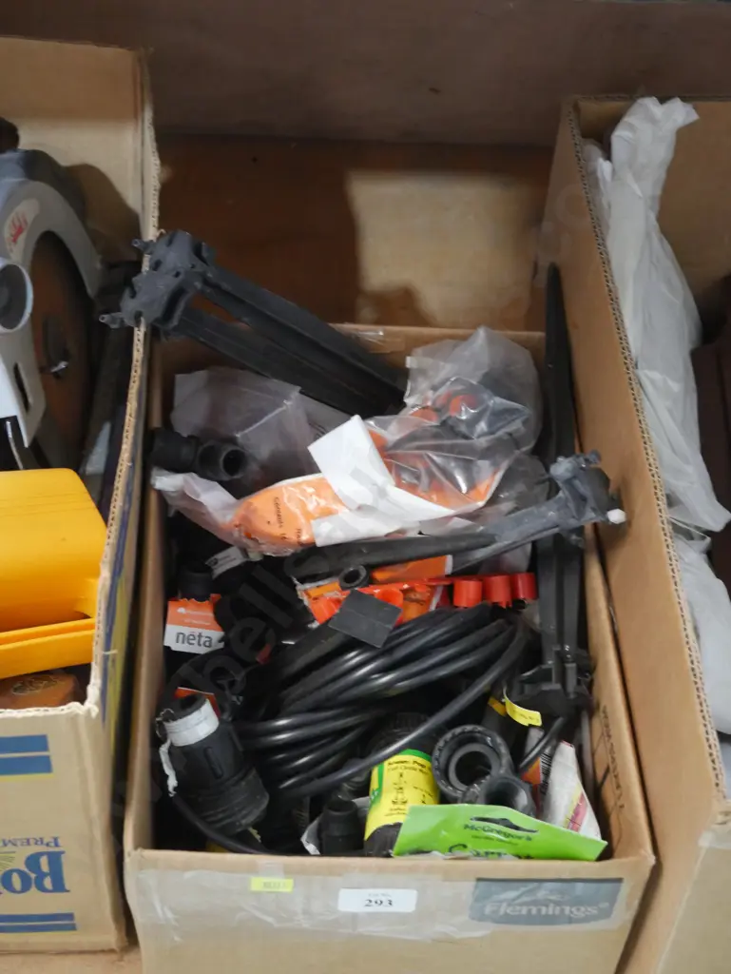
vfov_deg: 31.2
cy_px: 487
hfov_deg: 23.7
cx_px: 366
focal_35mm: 62
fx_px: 1744
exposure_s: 1/25
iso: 3200
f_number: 5.4
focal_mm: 31
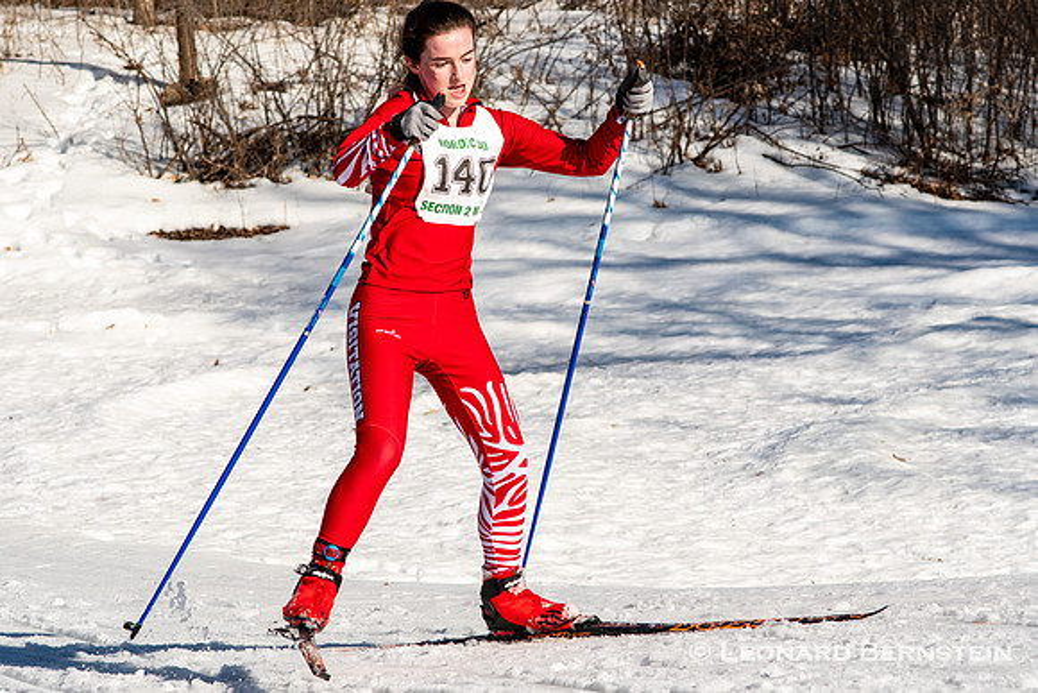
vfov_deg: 10.8
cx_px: 519
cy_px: 346
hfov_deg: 16.1
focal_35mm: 128
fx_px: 3677
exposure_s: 1/2000
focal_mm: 85
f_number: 7.1
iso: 400
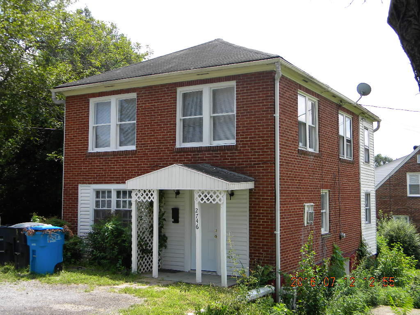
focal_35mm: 41
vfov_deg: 35.1
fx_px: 497
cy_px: 158
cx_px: 210
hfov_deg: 45.8
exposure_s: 1/400
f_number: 3.8
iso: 80
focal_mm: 7.3
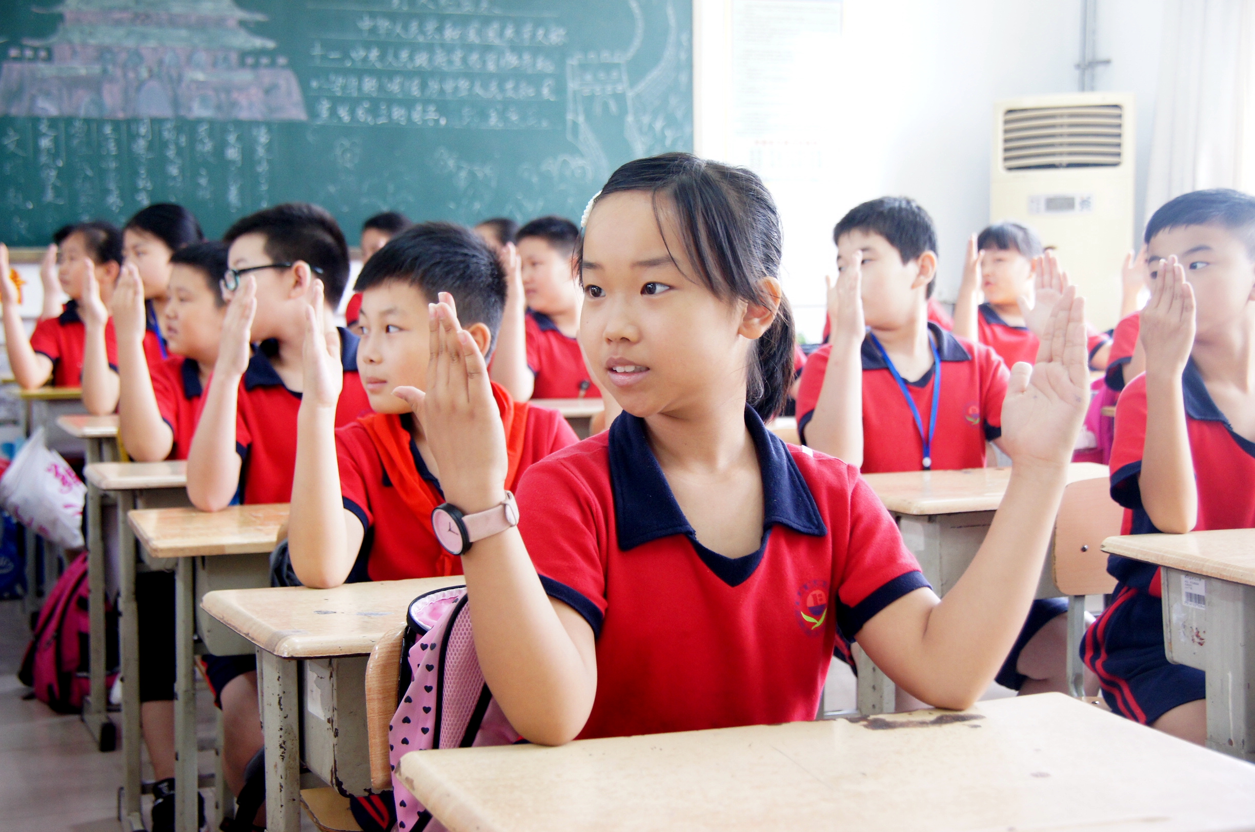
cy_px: 416
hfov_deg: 33.4
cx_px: 628
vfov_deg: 22.5
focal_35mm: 60
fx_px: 2088
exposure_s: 1/60
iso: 1600
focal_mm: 40
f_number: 5
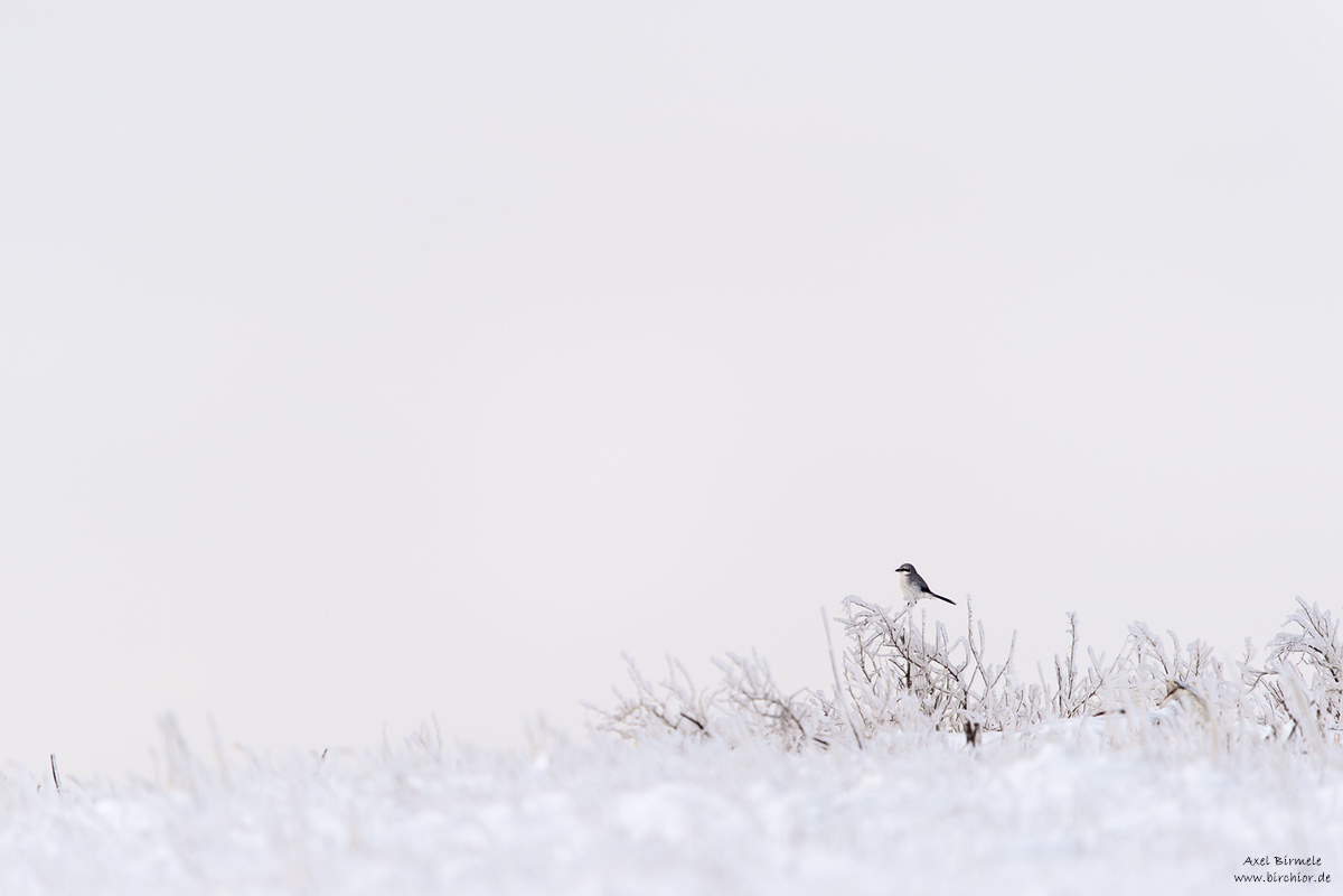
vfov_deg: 2.3
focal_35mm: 600
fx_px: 22382
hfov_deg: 3.4
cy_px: 448
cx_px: 672
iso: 200
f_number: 4
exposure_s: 1/4000
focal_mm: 600
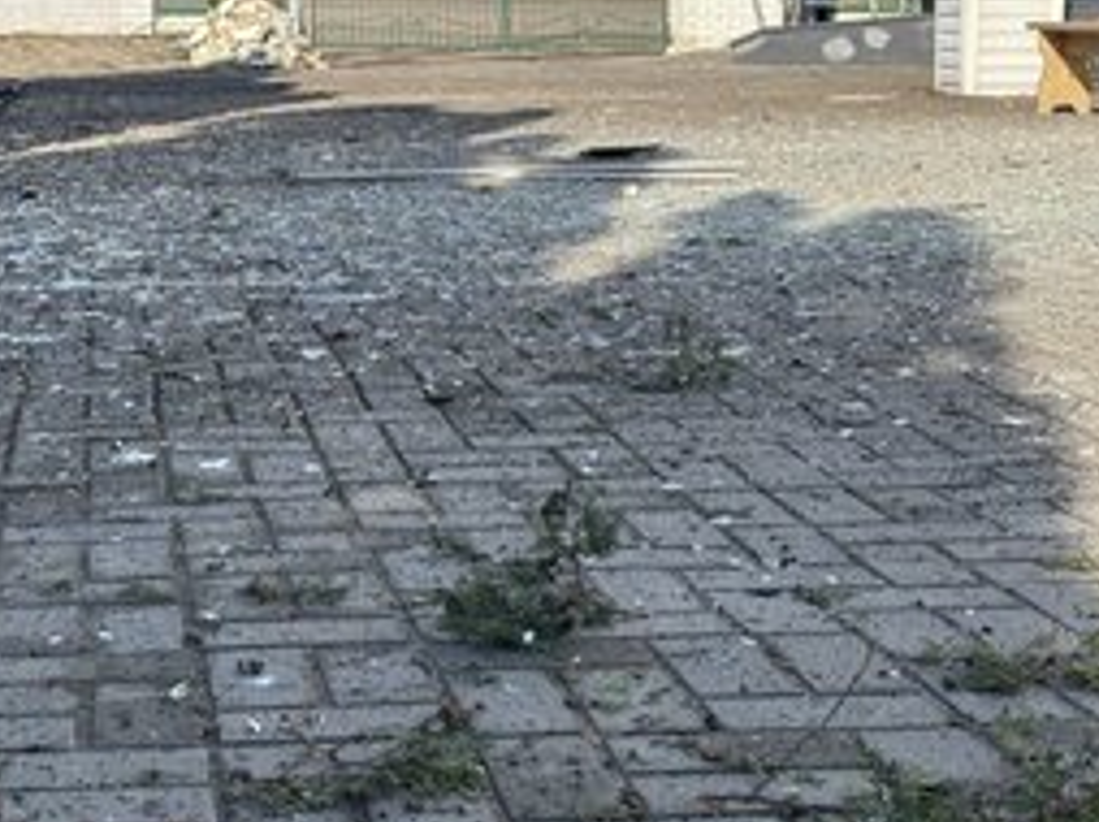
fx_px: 2601
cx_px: 268
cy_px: 216
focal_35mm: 82
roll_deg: -0.1
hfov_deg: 23.6
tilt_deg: -4.9
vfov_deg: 17.9
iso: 32
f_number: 1.6
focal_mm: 5.96
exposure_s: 1/1362
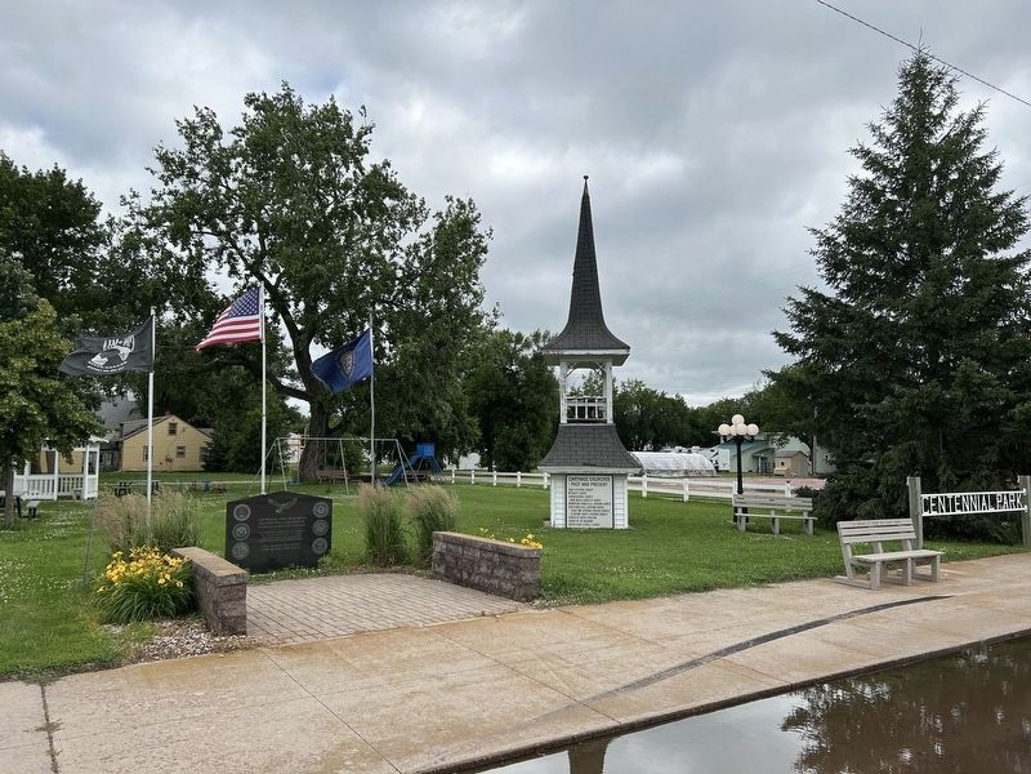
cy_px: 387
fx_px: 774
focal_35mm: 26
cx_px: 516
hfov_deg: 67.3
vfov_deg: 53.1
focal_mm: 5.7
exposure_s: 1/2994
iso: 50
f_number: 1.5
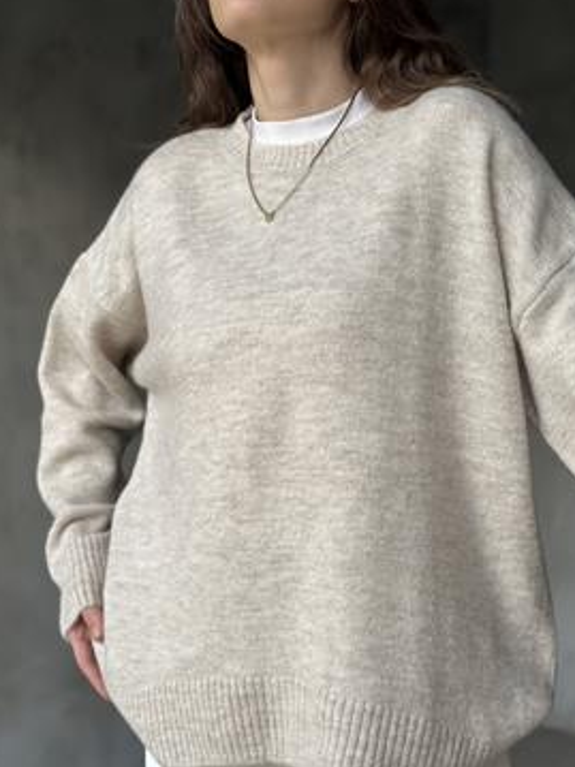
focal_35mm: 57
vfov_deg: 33.8
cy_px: 406
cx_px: 329
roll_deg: +0.0
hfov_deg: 25.6
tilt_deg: -0.5
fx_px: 1263
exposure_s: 1/120
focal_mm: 6.86
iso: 125
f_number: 1.78
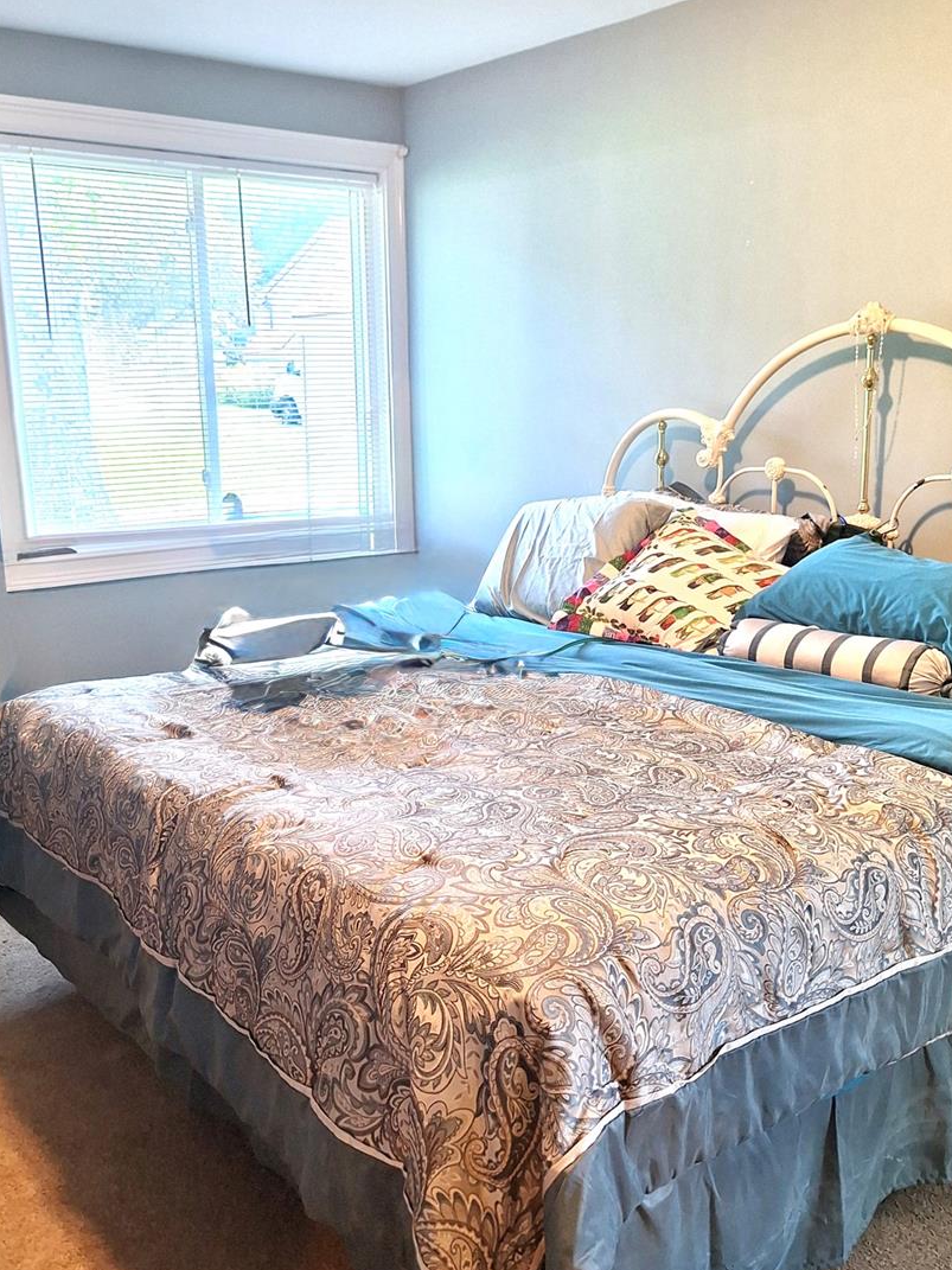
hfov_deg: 42.9
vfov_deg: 55.3
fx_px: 1210
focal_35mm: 33
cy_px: 662
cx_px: 488
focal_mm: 5.54
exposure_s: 1/40
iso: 100
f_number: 1.8
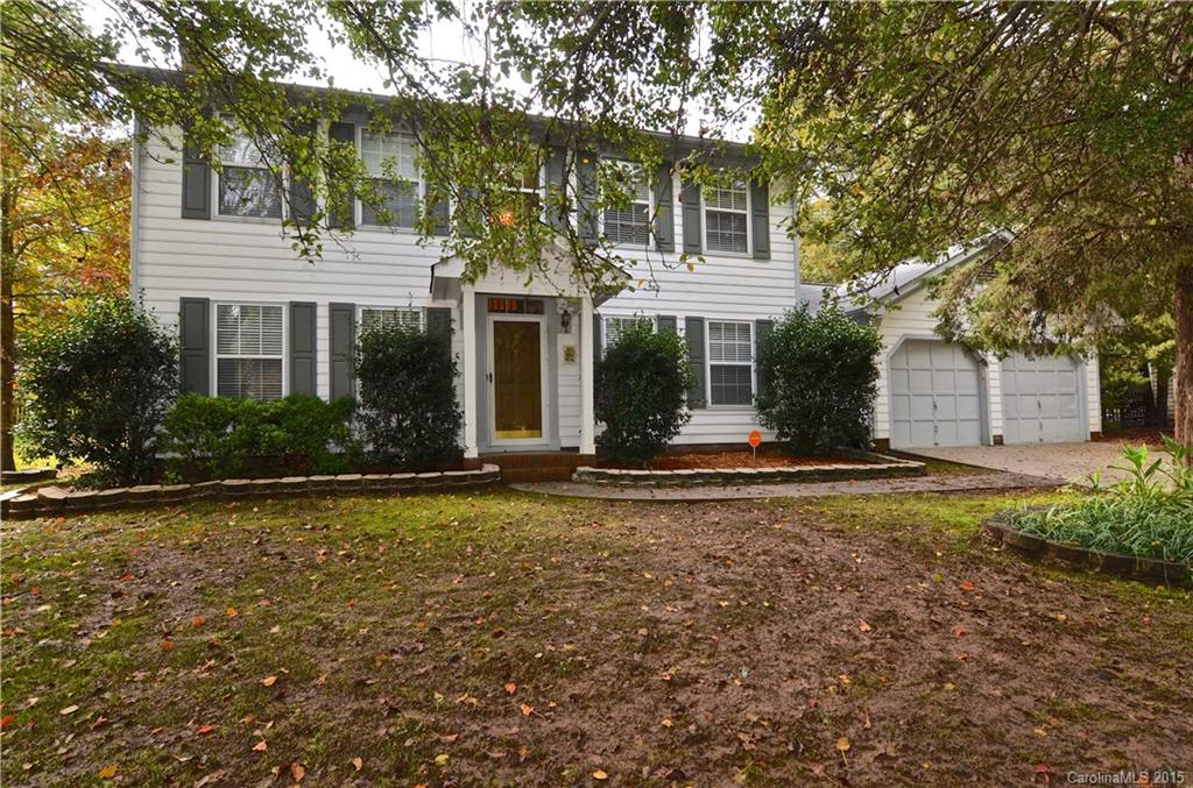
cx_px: 596
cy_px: 394
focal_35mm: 16
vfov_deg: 71.7
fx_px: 545
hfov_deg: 95.1
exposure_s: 1/125
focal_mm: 11
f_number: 5.6
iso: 180
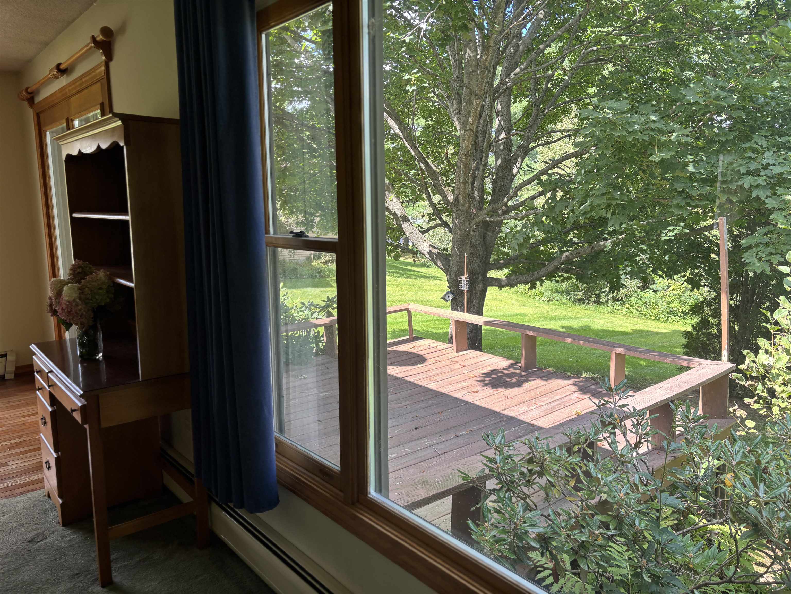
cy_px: 297
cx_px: 396
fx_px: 594
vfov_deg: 53.1
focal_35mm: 26
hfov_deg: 67.3
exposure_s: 1/121
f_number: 1.6
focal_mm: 5.96
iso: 32
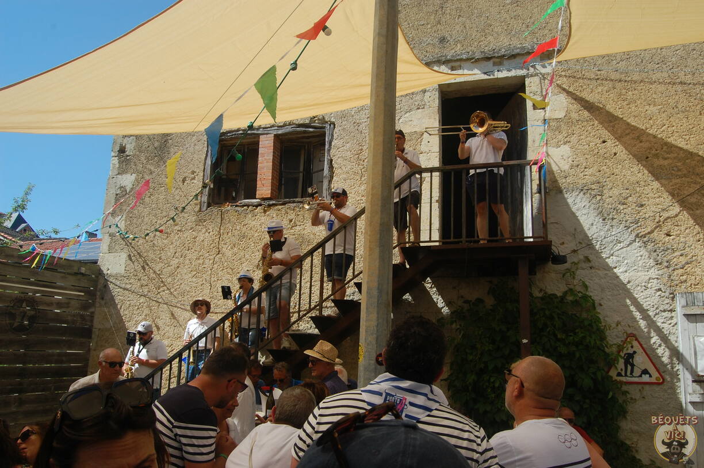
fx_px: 527
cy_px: 234
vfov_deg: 47.8
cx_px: 352
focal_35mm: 27
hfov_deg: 67.4
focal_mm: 18
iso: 200
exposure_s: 1/320
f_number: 9
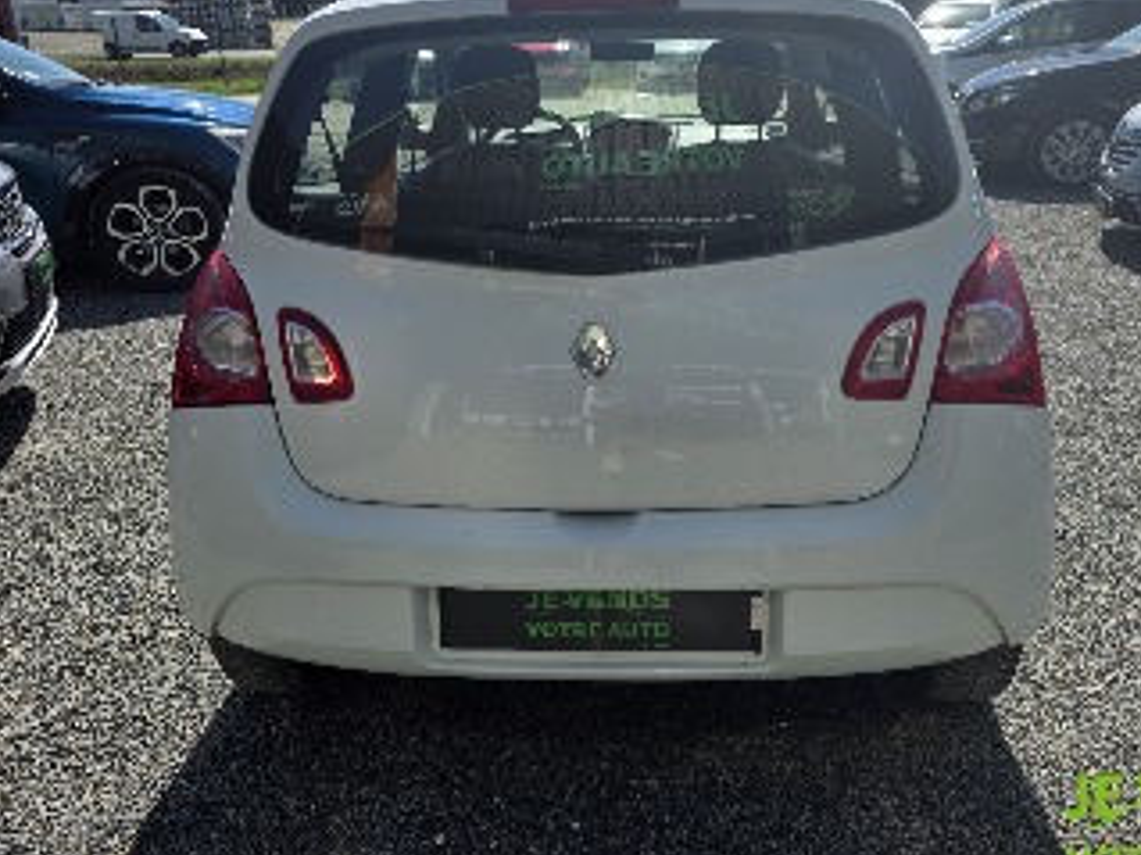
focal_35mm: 30
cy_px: 351
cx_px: 597
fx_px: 988
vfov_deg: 46.6
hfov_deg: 60.0
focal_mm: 6.25
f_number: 1.7
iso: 80
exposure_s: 1/5608
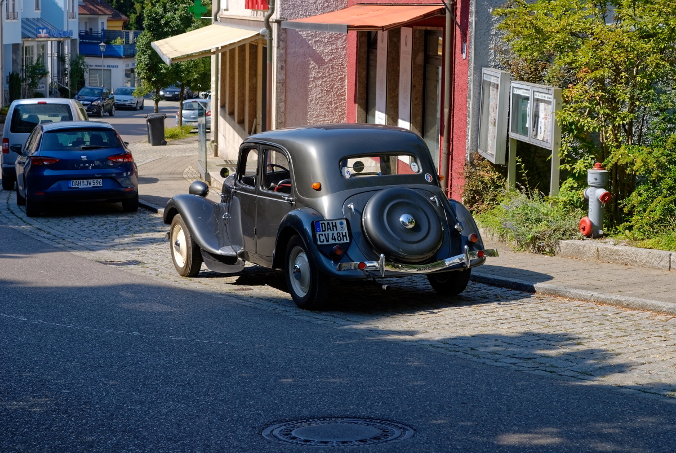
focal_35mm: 82
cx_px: 338
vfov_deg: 16.6
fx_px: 1551
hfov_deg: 24.6
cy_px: 226
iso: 100
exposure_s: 1/200
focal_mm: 55
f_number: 8
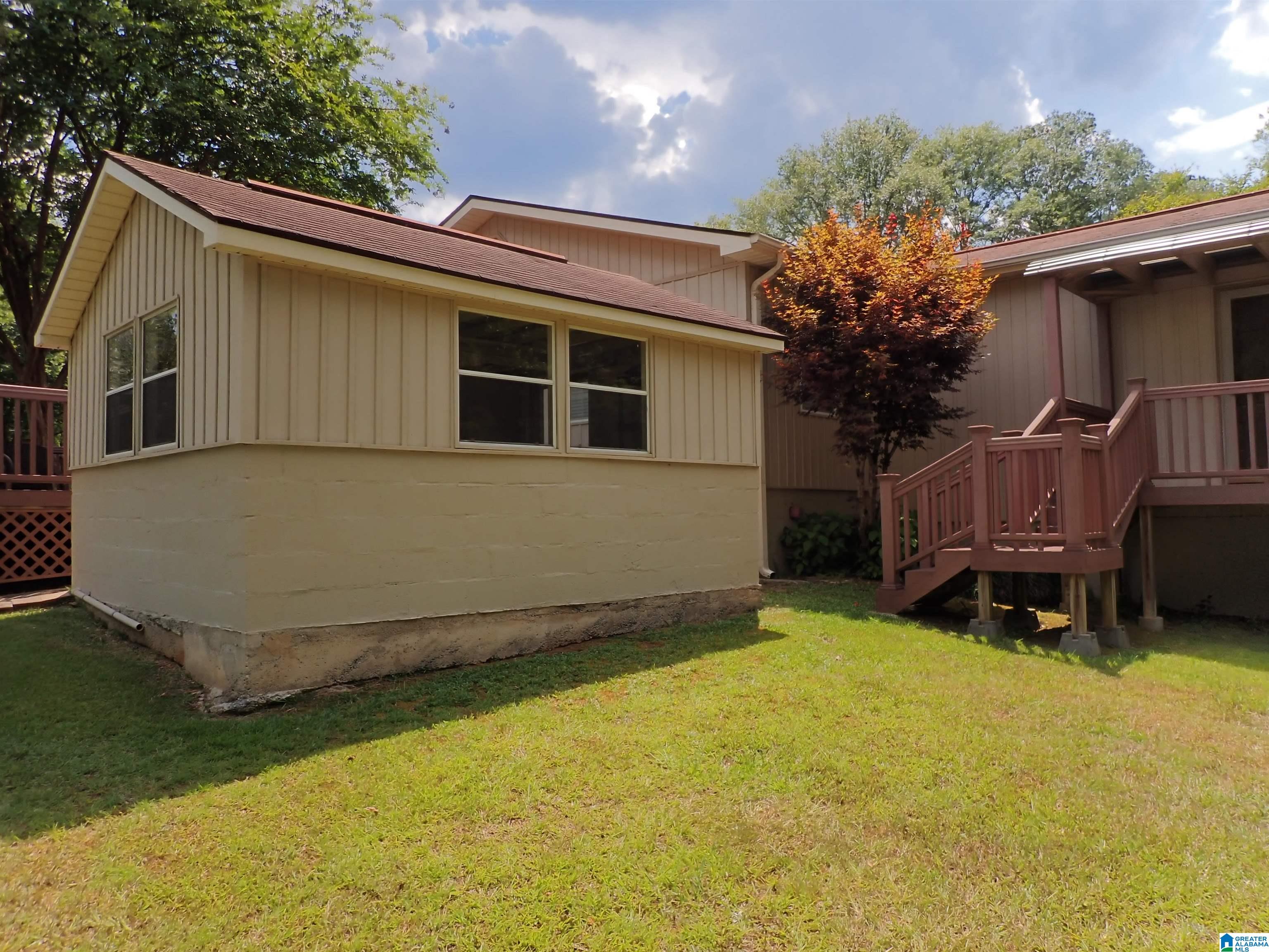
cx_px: 634
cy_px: 476
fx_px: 916
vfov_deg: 54.9
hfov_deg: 69.4
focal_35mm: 25
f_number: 2.8
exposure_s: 1/500
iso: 100
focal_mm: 4.5
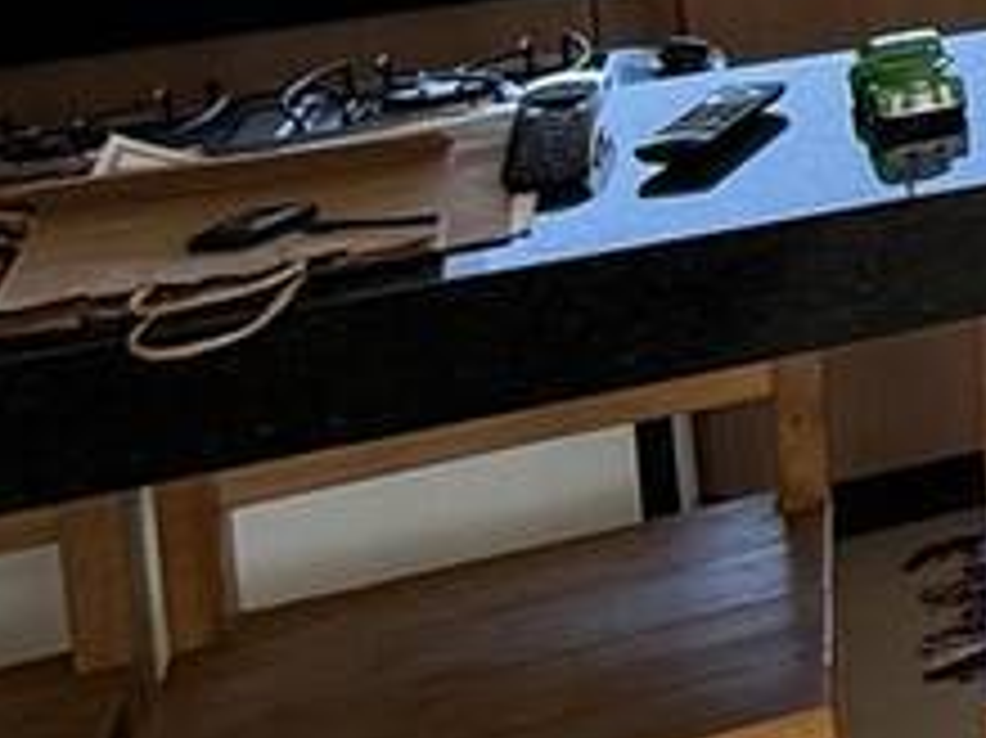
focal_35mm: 92
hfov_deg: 12.9
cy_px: -468
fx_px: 2619
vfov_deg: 14.6
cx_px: 2652
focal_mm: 2.22
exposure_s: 1/250
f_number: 2.2
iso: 64
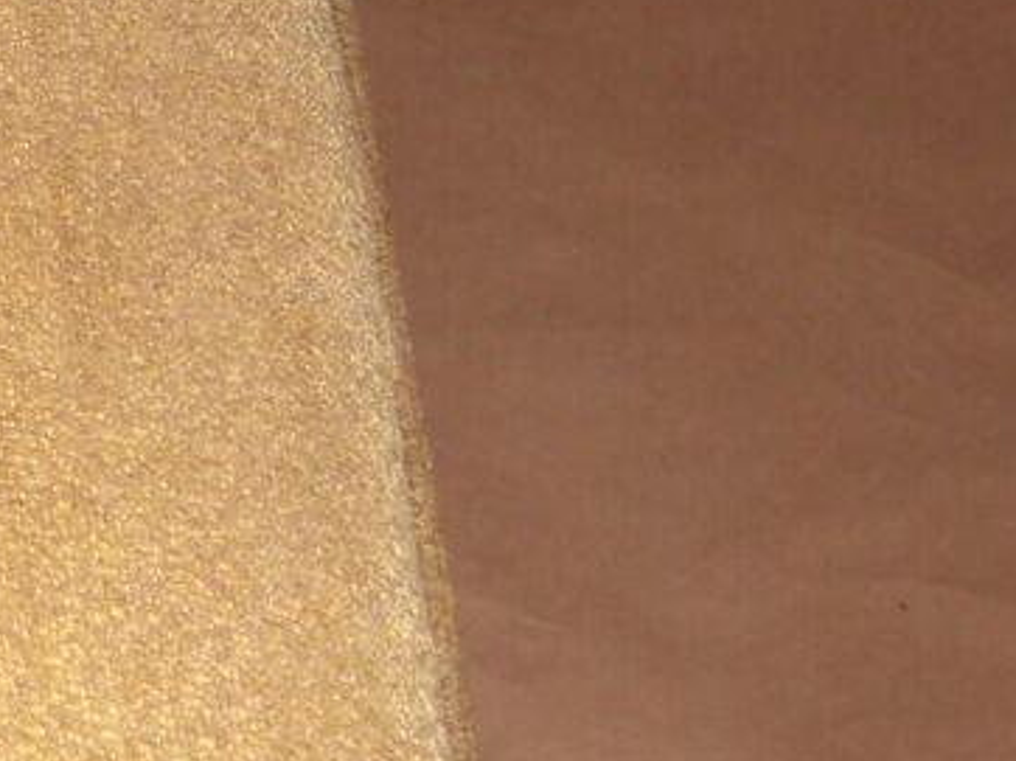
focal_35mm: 168
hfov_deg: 10.6
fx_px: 4928
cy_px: 882
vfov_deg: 8.7
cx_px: -1156
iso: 200
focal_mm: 7.9
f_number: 2.8
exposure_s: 1/60
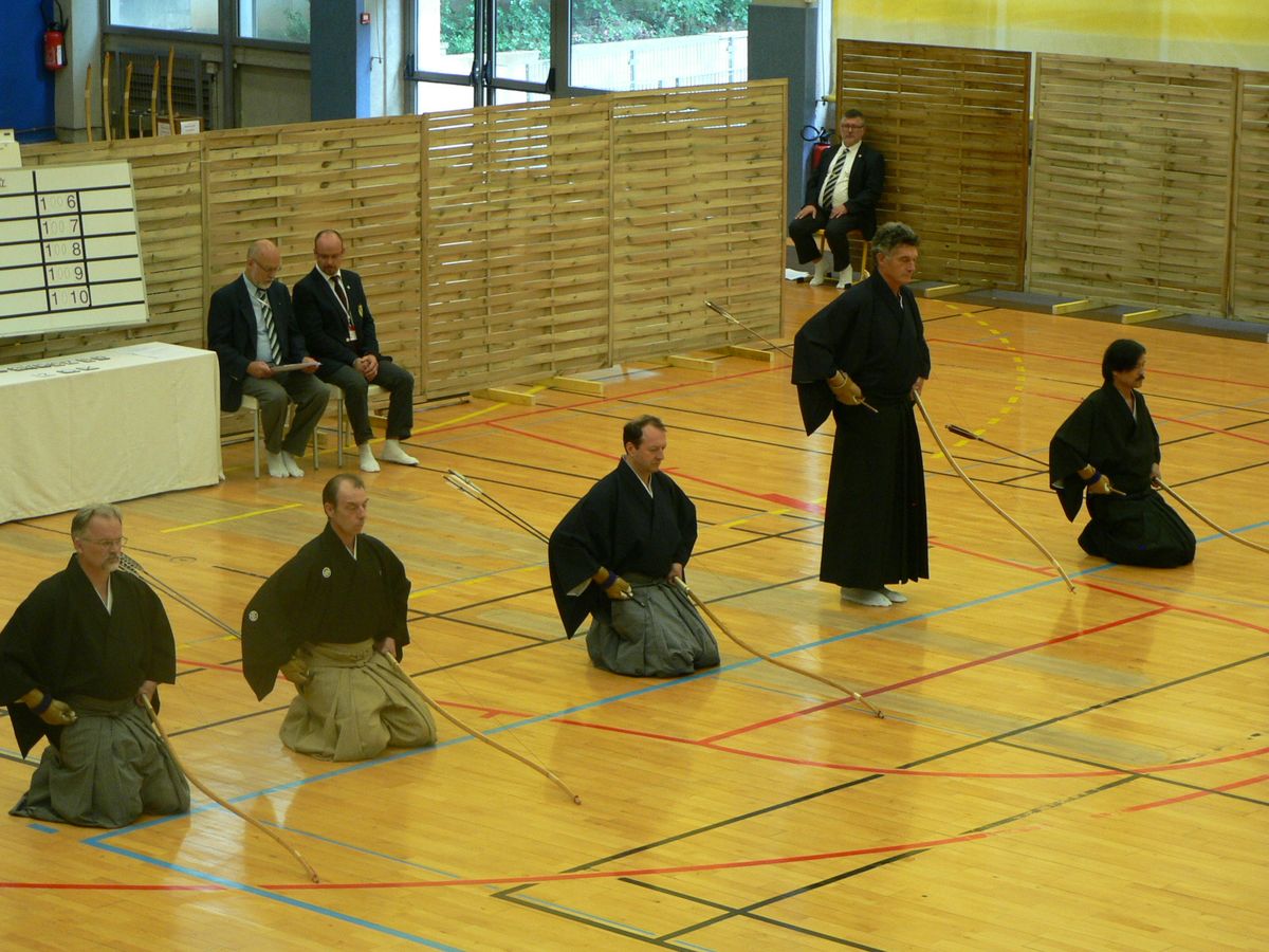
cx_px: 634
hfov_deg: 18.9
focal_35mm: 104
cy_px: 476
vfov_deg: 14.2
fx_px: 3813
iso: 150
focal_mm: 17.3
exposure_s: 1/30
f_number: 3.2
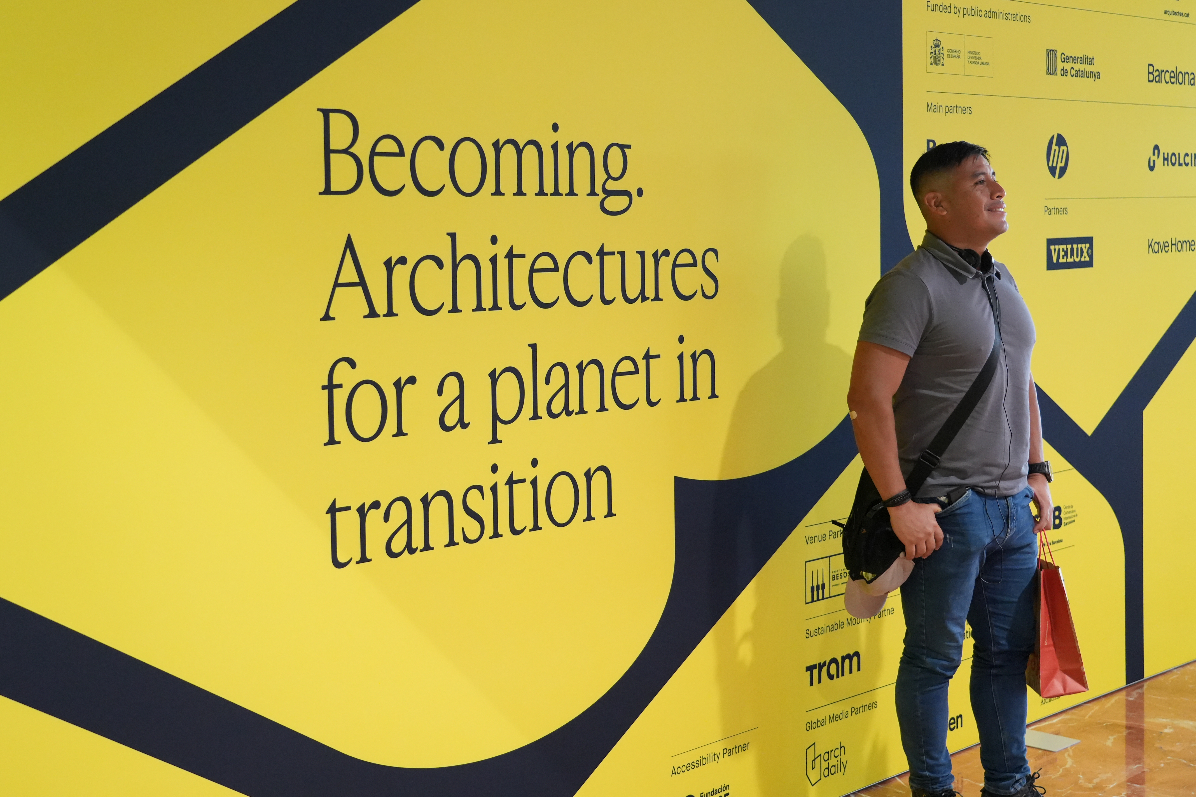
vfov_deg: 29.2
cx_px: 598
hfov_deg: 42.7
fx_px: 1528
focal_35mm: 46
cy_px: 398
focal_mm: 46
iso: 5000
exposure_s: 1/160
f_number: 4
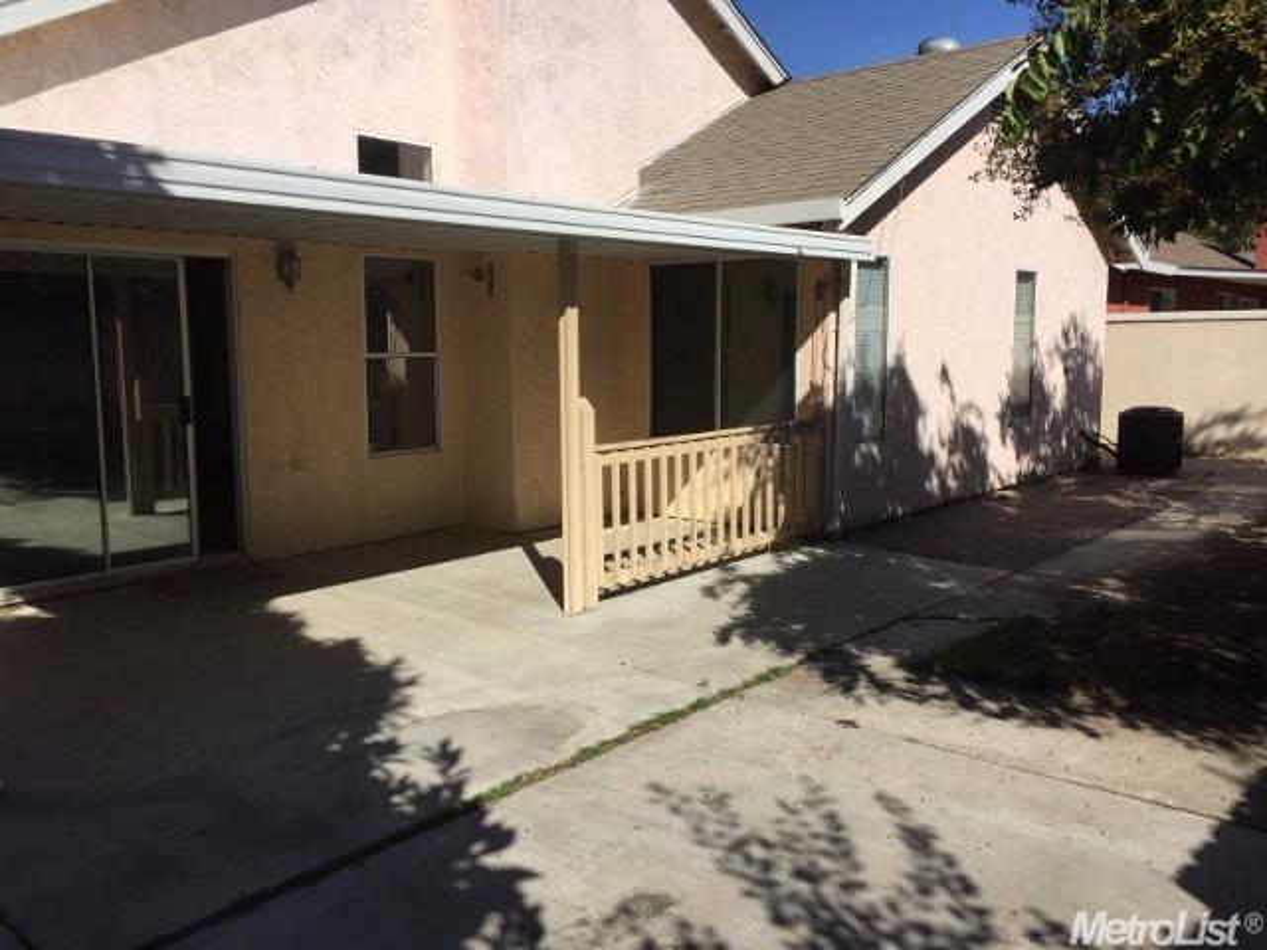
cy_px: 475
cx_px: 634
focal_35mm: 29
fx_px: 1061
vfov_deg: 48.2
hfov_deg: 61.7
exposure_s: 1/3597
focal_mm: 4.15
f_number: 2.2
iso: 32
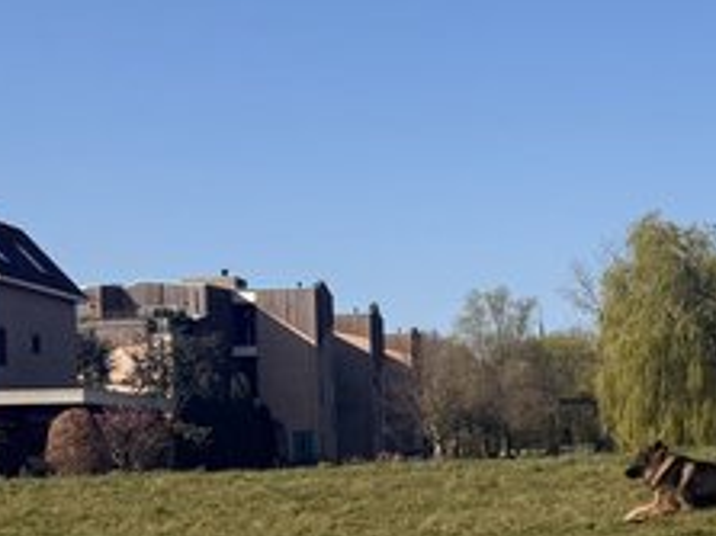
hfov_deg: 20.7
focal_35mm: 86
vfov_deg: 17.1
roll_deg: +0.4
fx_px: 1778
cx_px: 934
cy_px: 385
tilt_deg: +2.6
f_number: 1.78
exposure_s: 1/4975
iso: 80
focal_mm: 6.76
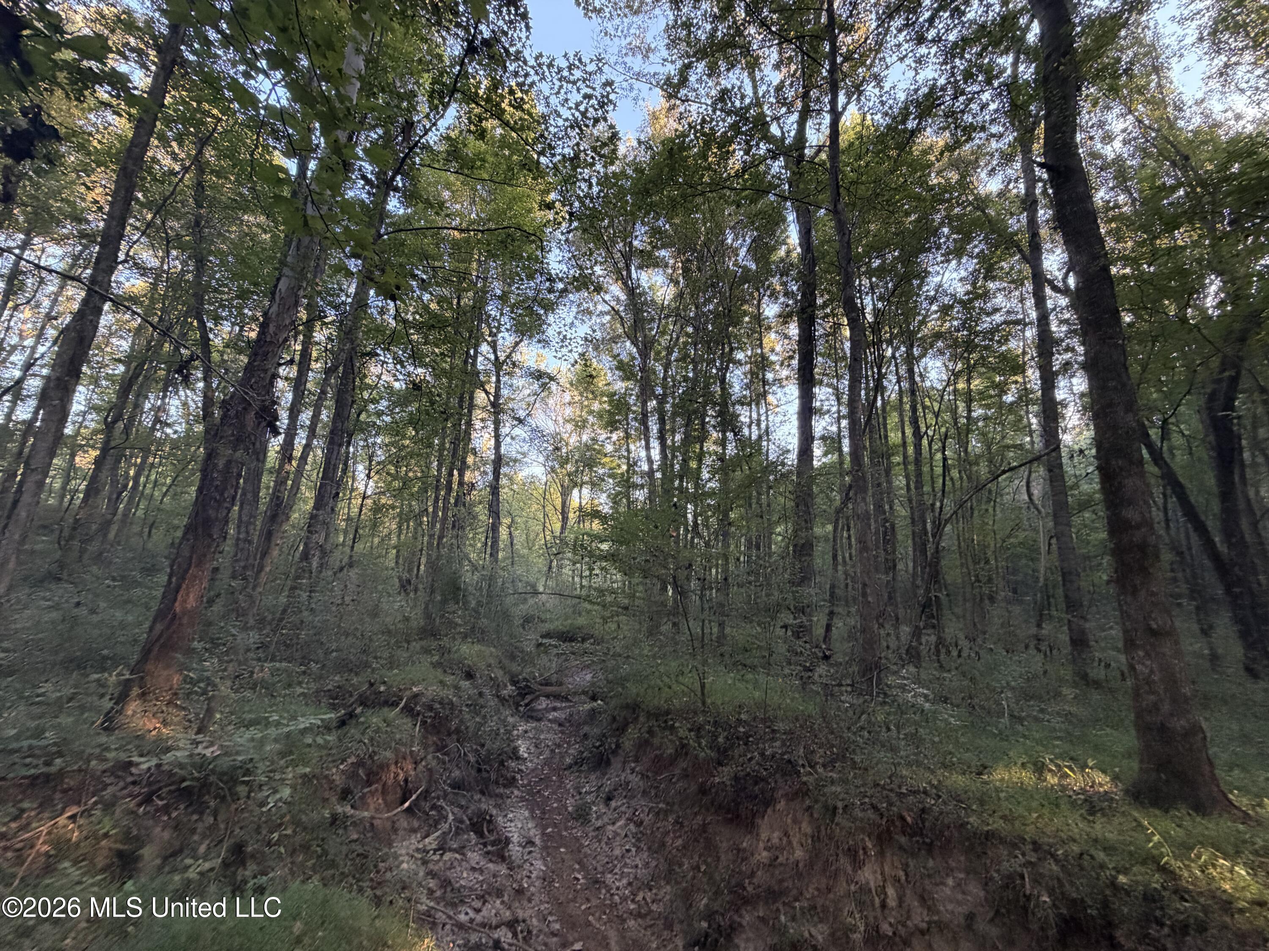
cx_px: 634
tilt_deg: +11.6
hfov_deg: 102.1
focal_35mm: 14
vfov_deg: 85.7
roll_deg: -3.2
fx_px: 513
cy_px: 476
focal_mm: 2.22
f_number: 2.2
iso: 320
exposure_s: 1/77
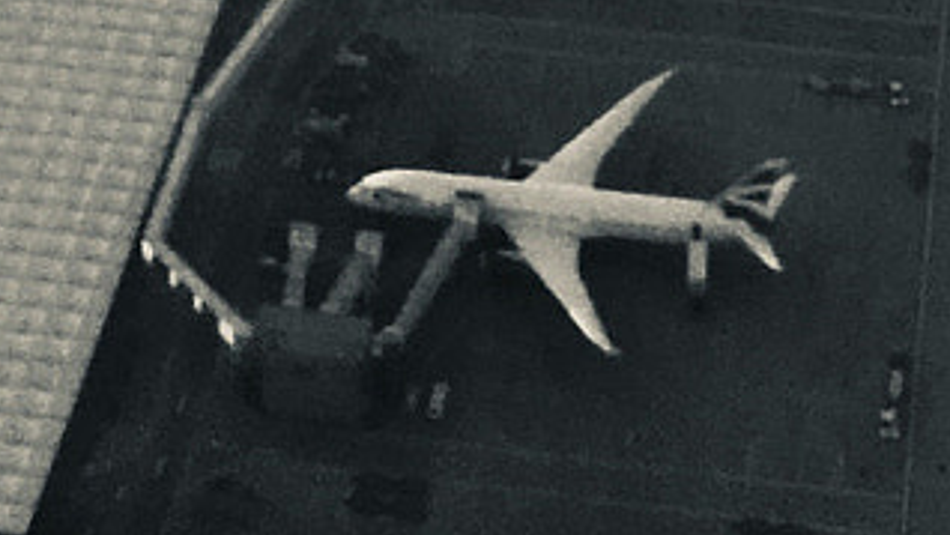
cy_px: -1399
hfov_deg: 13.5
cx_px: 502
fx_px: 4006
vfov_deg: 6.5
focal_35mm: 159
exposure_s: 1/499
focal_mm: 4.15
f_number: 2.2
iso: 25
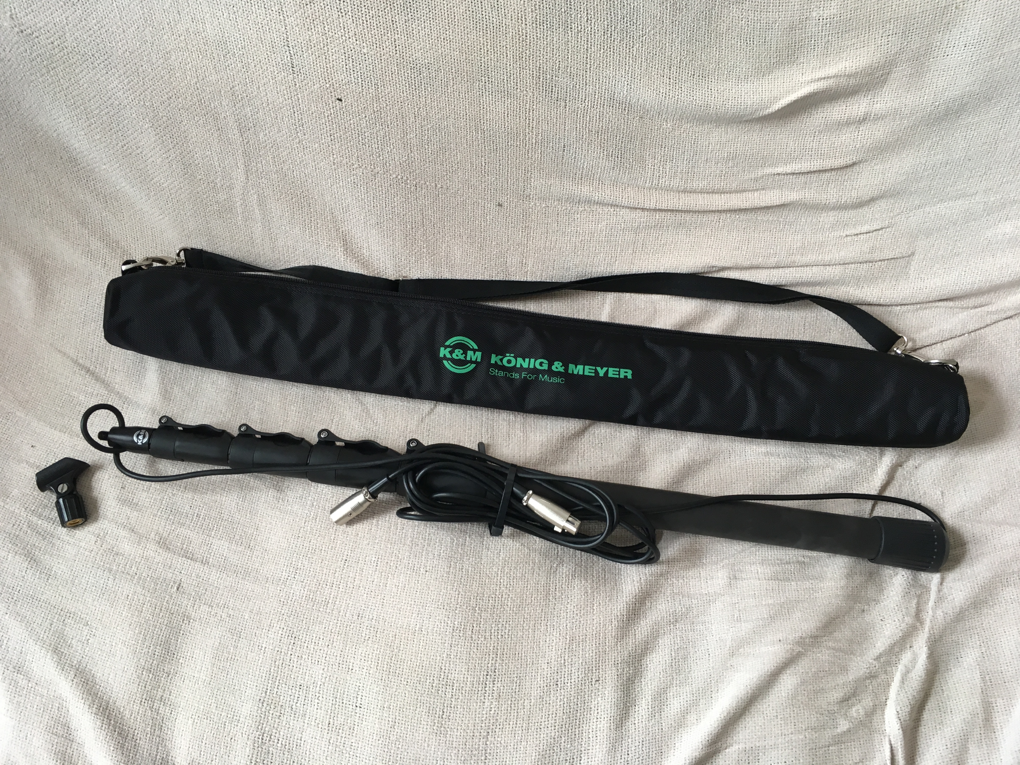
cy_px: 382
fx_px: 855
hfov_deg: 61.7
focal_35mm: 29
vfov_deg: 48.2
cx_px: 510
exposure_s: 1/33
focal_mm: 4.15
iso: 80
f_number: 2.2
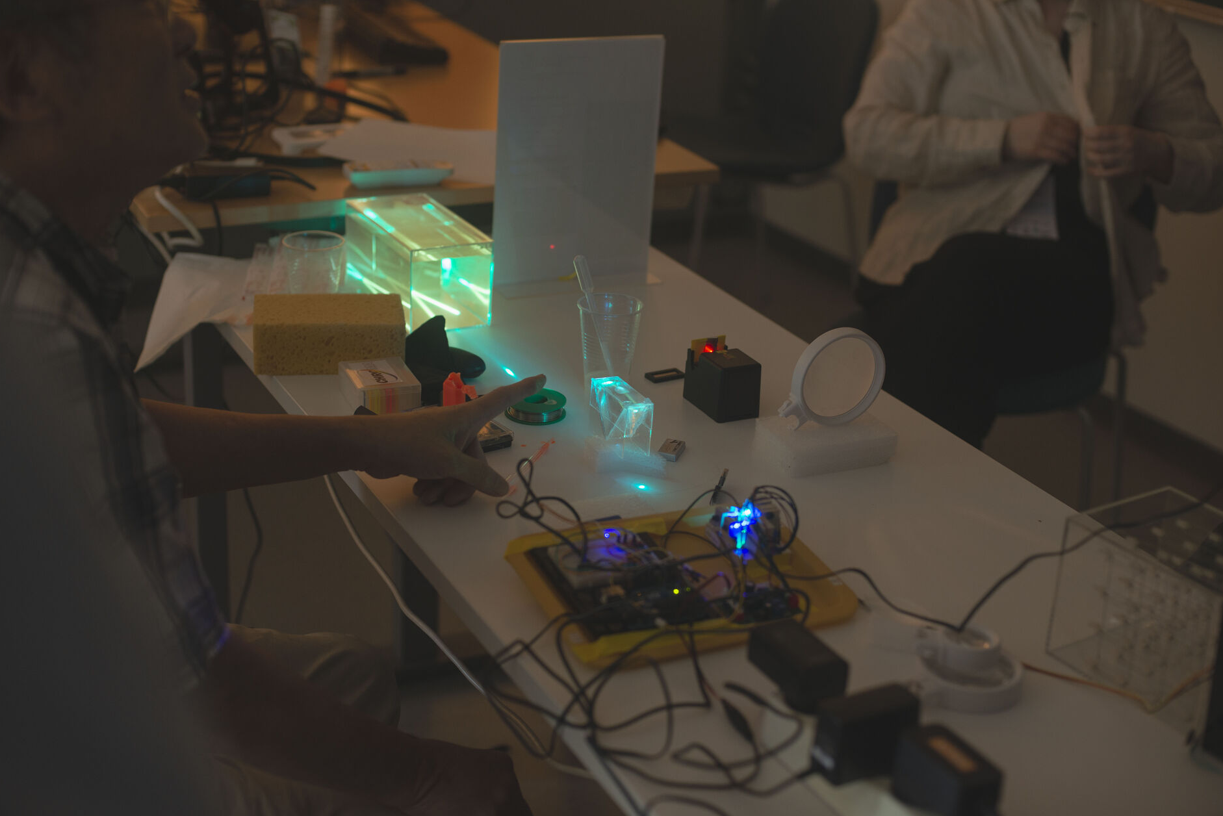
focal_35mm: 51
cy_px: 405
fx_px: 1733
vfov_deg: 26.5
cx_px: 614
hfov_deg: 38.9
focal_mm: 50
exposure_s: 1/160
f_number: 2.8
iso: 640
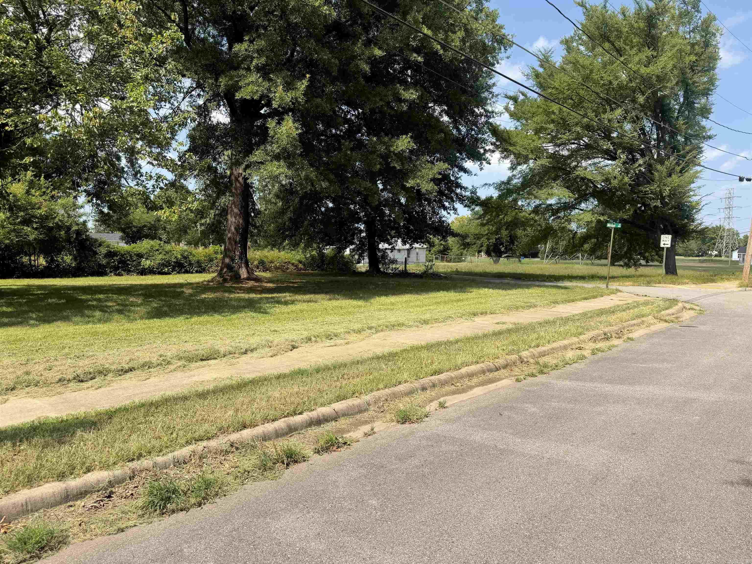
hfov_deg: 71.6
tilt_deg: -4.3
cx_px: 376
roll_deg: -0.7
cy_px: 282
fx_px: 521
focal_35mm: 24
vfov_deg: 56.8
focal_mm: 6.76
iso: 80
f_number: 1.78
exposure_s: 1/3021
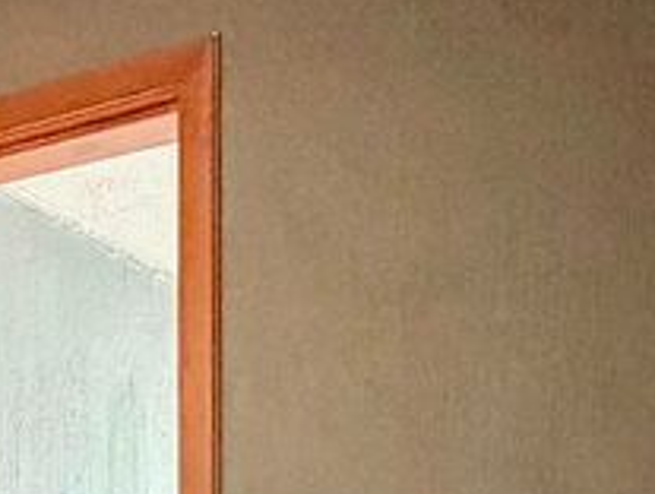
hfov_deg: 22.0
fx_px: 1535
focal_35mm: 81
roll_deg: +1.3
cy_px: 747
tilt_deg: -2.6
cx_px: -168
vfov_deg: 16.6
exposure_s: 1/53
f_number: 2.2
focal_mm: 2.22
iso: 1250
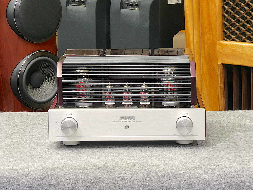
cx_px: 126
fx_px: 906
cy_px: 95
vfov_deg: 12.0
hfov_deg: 15.9
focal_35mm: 124
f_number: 8
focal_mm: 22.3
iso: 100
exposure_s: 2
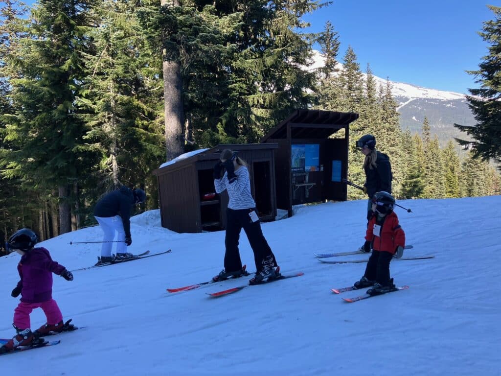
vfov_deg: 49.7
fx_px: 405
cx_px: 250
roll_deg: +3.6
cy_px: 188
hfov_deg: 63.4
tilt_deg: -10.4
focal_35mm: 28
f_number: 1.8
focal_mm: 3.99
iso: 32
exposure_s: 1/362
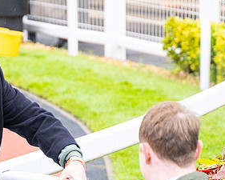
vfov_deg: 4.4
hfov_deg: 5.6
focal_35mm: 348
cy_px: 182
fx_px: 2318
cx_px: 35
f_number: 4
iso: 1000
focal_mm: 98
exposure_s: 1/500
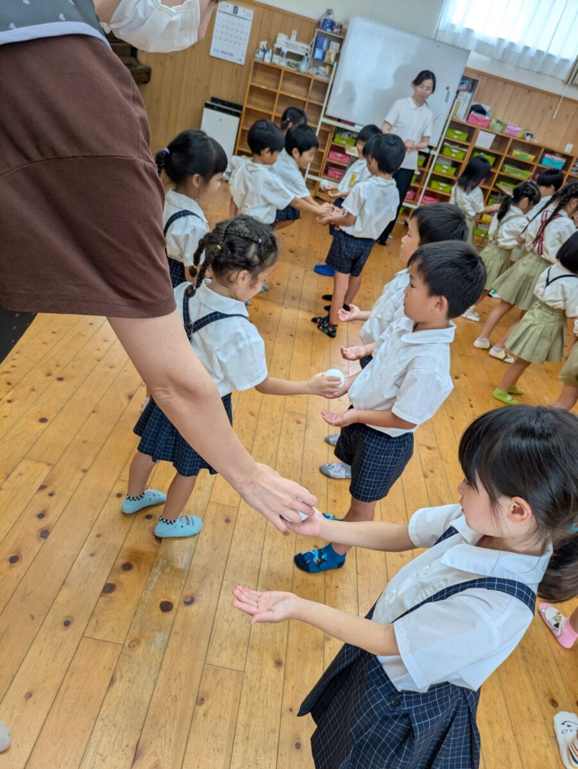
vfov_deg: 69.4
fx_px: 556
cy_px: 384
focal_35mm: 25
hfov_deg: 54.9
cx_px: 289
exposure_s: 1/120
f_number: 1.89
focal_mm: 5.43
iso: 122
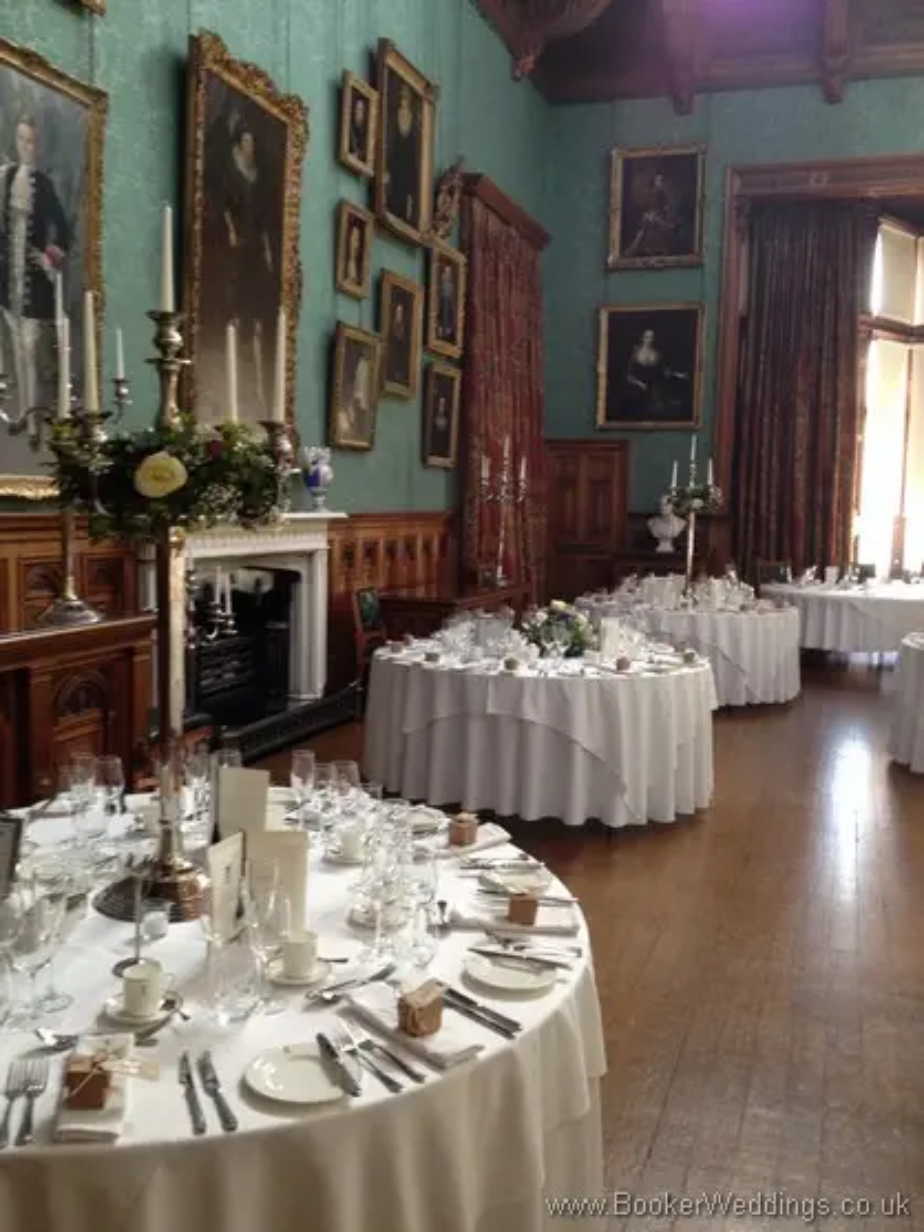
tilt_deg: -6.3
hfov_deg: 40.7
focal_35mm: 35
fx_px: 1245
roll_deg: -1.1
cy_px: 616
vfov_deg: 52.6
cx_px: 462
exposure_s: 1/20
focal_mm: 4.28
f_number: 2.4
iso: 125
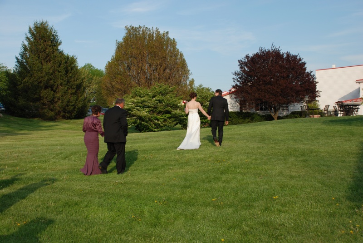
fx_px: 469
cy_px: 122
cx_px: 182
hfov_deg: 42.3
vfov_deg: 29.0
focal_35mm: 46
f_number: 6.3
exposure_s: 1/160
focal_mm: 31
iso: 100
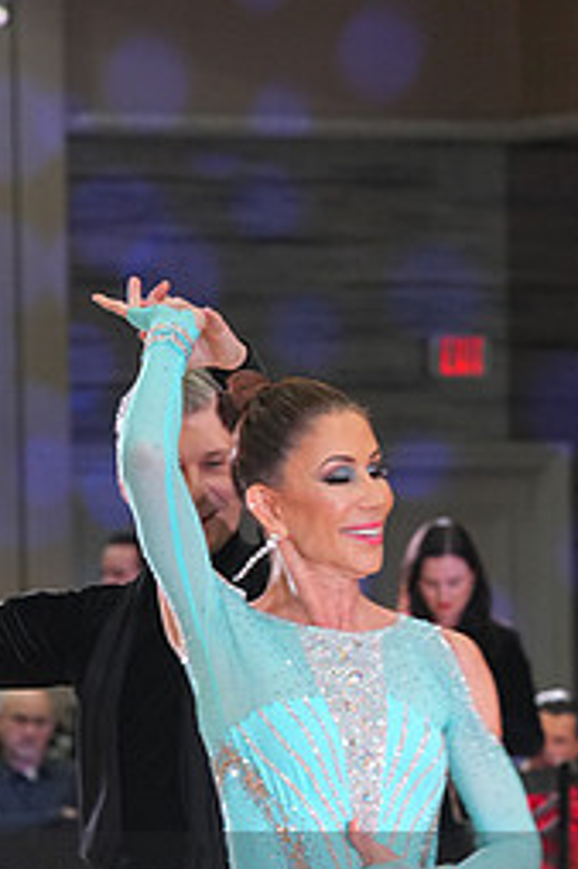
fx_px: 6390
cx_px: 197
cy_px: 948
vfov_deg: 7.7
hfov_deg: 5.2
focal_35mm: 265
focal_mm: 116
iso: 2500
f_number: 4.5
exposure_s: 1/200
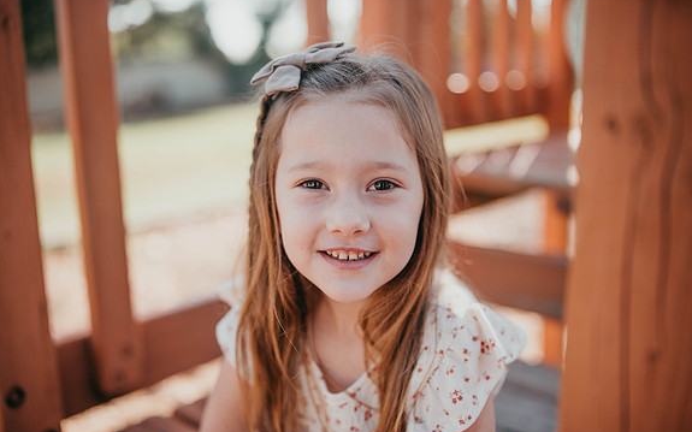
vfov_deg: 35.3
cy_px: 218
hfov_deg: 54.0
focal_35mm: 36
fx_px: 679
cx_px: 348
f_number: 1.6
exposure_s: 1/1600
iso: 64
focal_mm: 35
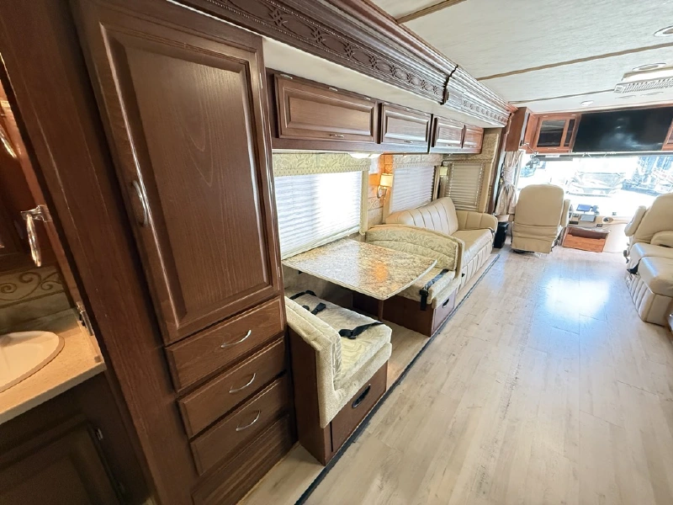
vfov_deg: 85.7
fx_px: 272
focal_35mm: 14
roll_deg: +1.5
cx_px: 336
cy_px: 252
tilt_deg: -18.8
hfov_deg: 102.1
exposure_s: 1/60
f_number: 2.2
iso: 640
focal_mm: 2.22
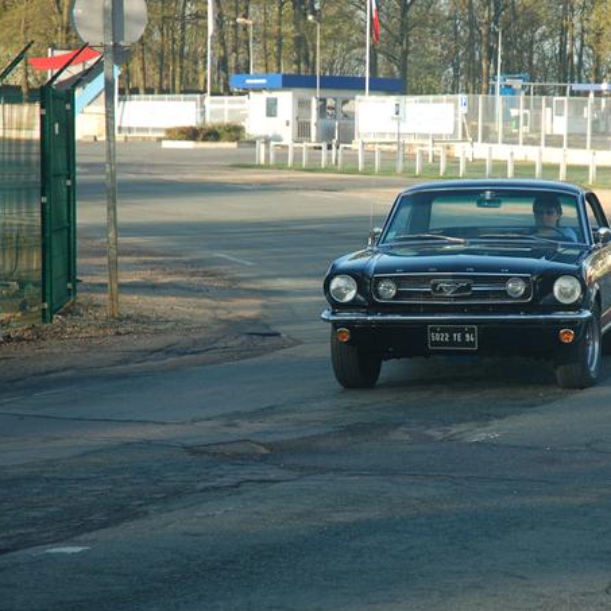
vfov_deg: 12.3
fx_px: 2836
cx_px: 467
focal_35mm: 142
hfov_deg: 12.3
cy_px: 302
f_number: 5
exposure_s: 1/400
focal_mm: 70
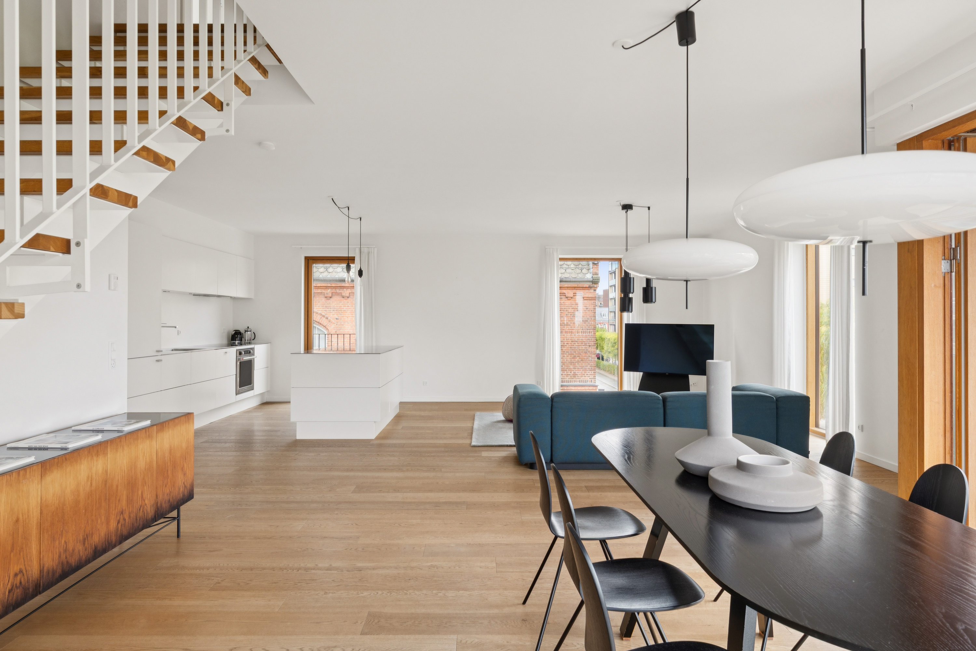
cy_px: 326
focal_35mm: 21
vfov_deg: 59.1
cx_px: 488
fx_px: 573
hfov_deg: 80.8
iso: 200
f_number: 7.1
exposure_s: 1/30
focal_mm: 14.1
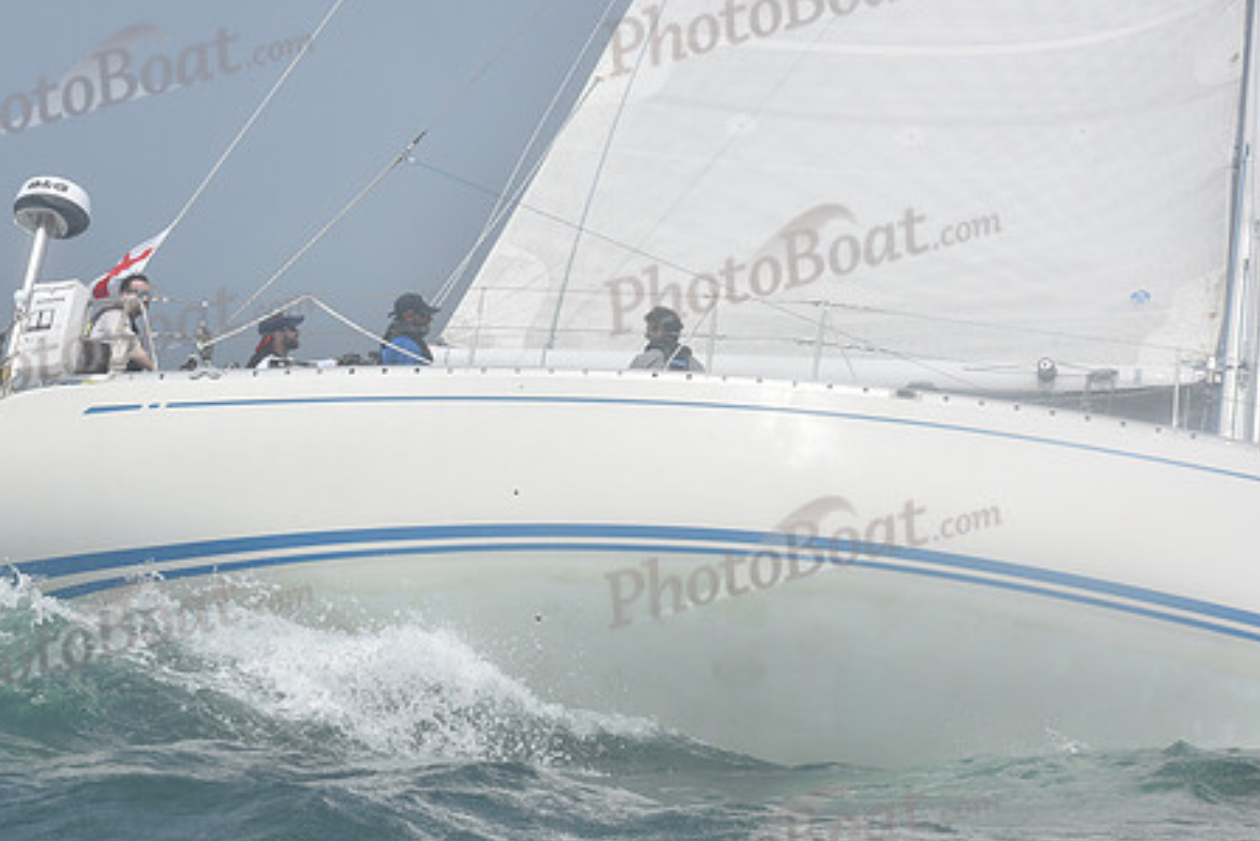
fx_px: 4306
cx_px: 461
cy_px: 449
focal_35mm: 123
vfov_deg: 11.2
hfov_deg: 16.6
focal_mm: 95
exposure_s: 1/800
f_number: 13
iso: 320
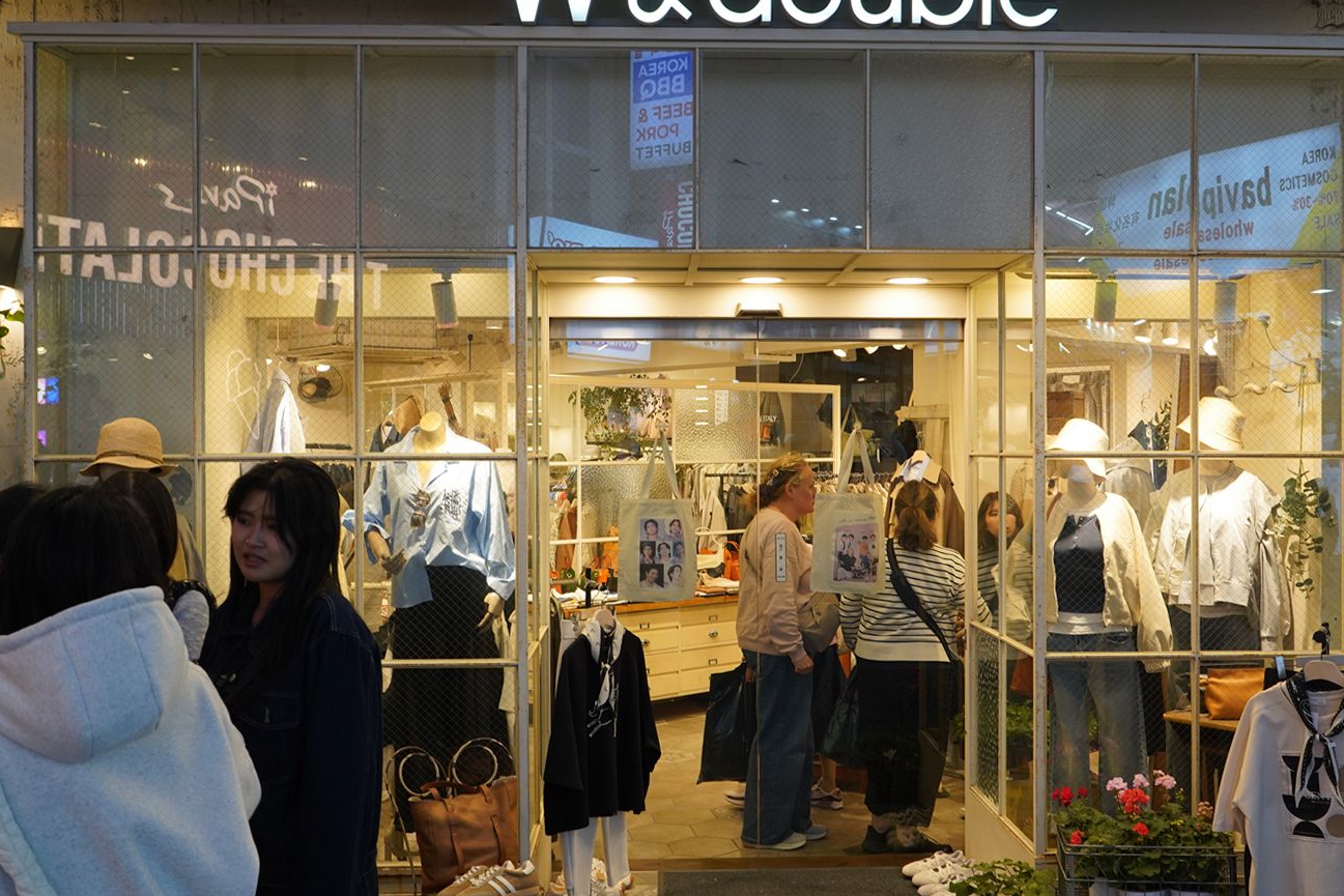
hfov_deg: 51.8
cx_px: 715
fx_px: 1381
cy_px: 436
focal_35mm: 37
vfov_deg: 35.9
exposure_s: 1/100
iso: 800
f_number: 5.6
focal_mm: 24
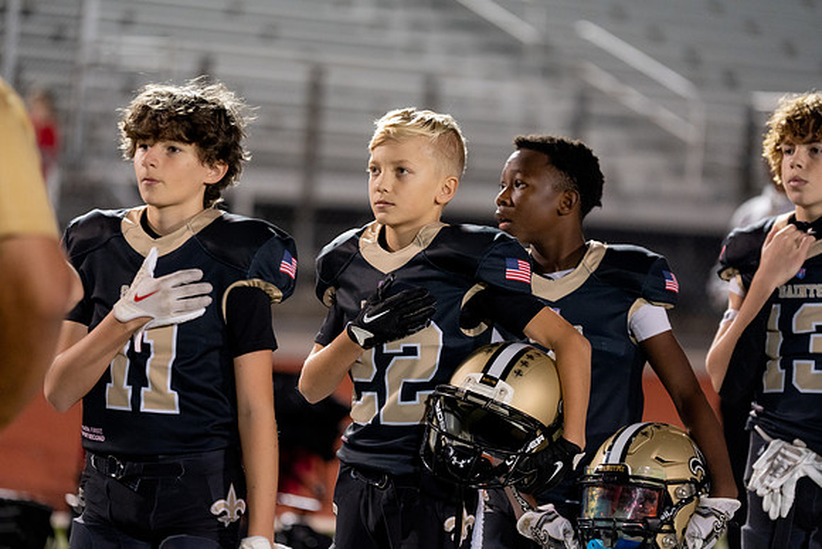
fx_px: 3814
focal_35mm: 167
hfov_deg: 12.3
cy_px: 274
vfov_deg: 8.2
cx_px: 411
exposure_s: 1/320
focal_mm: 167
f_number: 2.8
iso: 3200
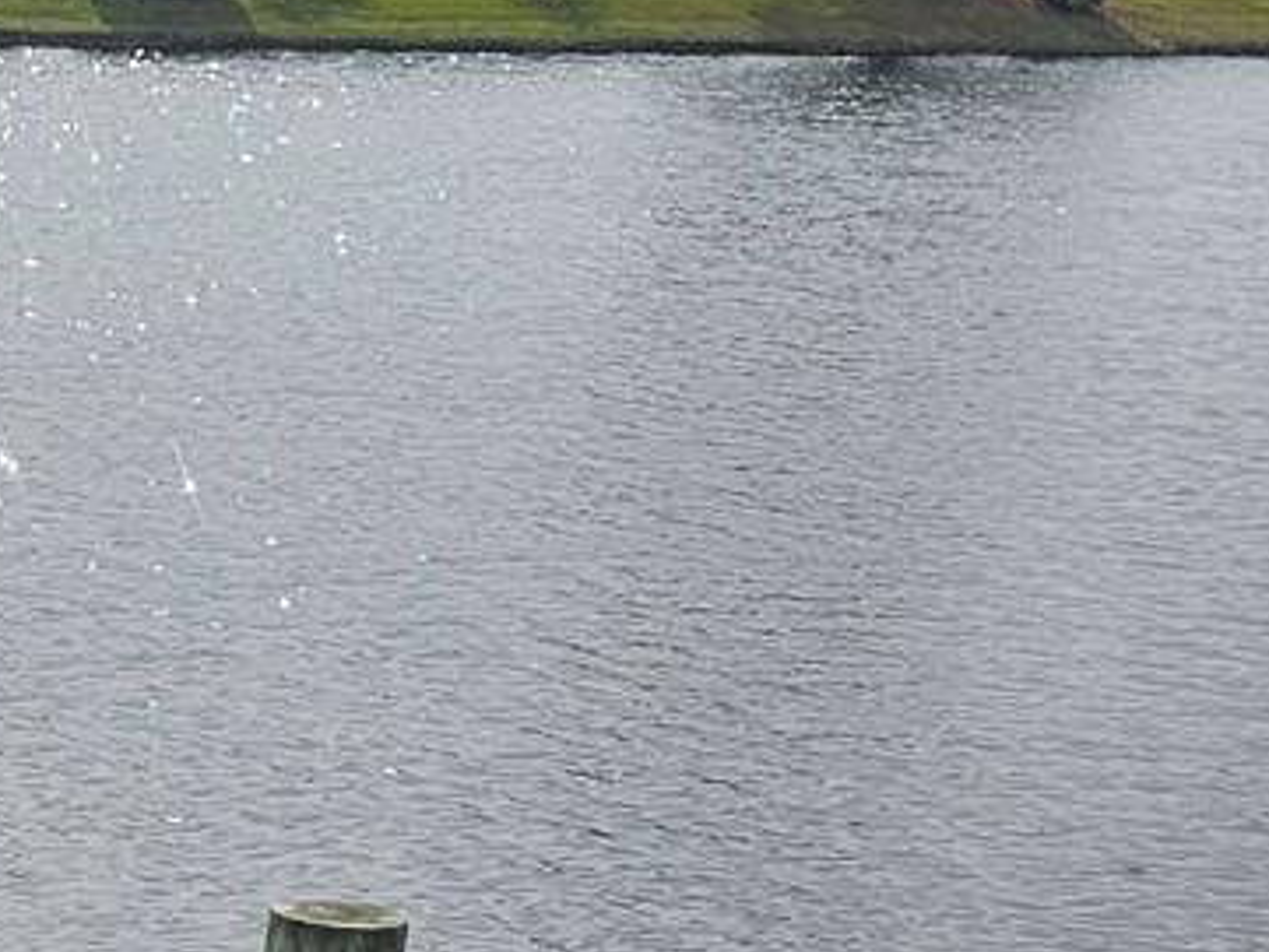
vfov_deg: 13.2
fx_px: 3740
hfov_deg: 16.9
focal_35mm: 102
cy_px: 1693
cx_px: -784
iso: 16
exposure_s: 1/1493
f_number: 1.7
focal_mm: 6.3
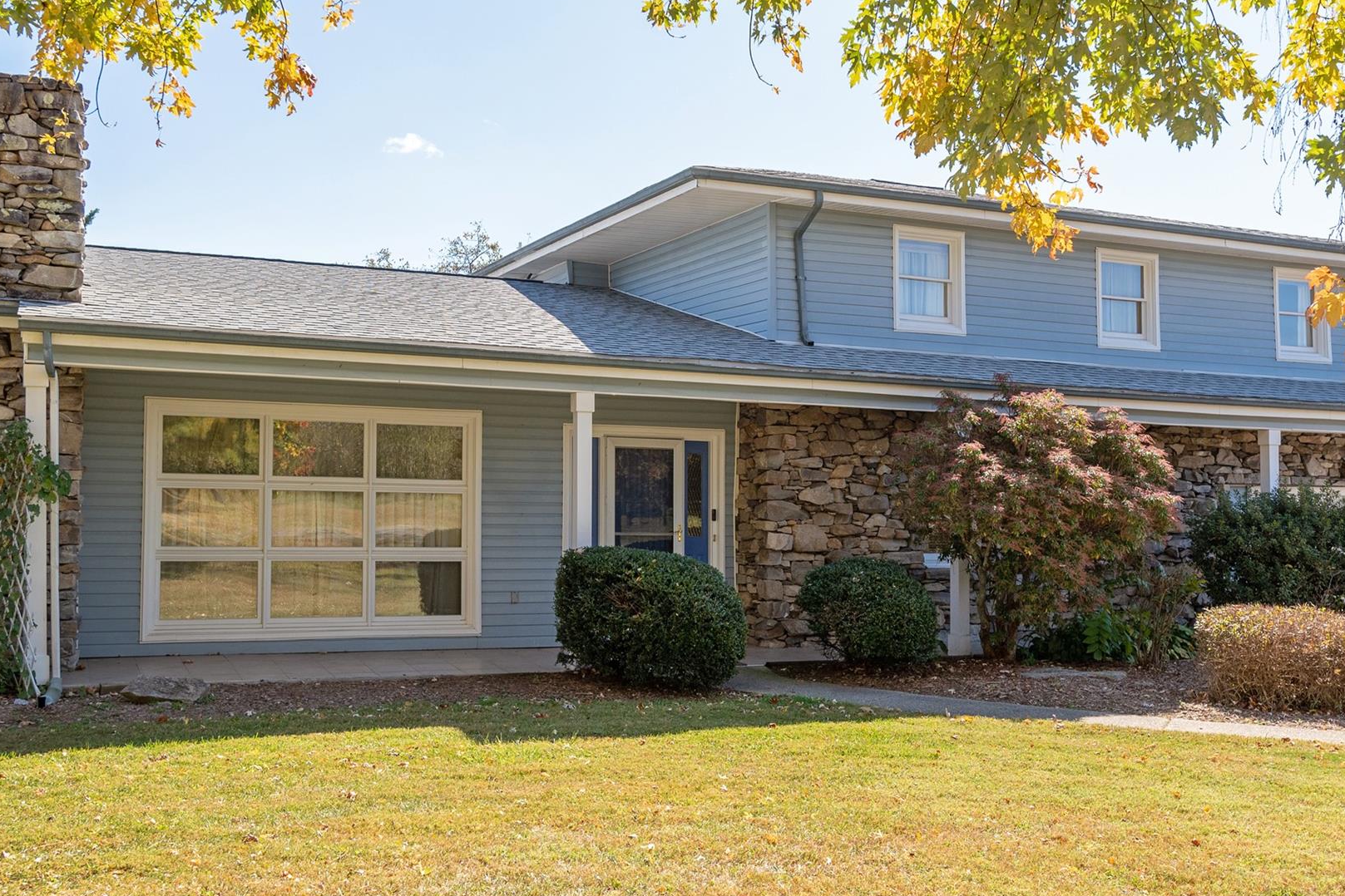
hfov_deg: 50.6
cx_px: 741
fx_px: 1420
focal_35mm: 38
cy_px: 435
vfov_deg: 35.1
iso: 320
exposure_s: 1/500
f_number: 8
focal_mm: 30
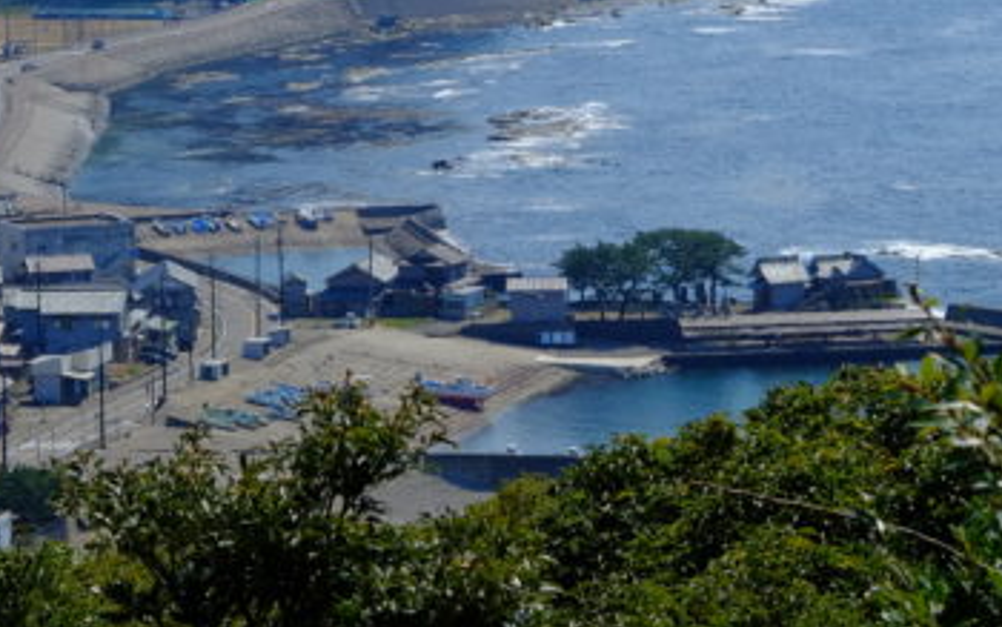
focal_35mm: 174
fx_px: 4753
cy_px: -9
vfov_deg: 7.5
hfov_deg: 12.0
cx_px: 530
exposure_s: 1/350
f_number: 14
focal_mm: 55
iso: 400
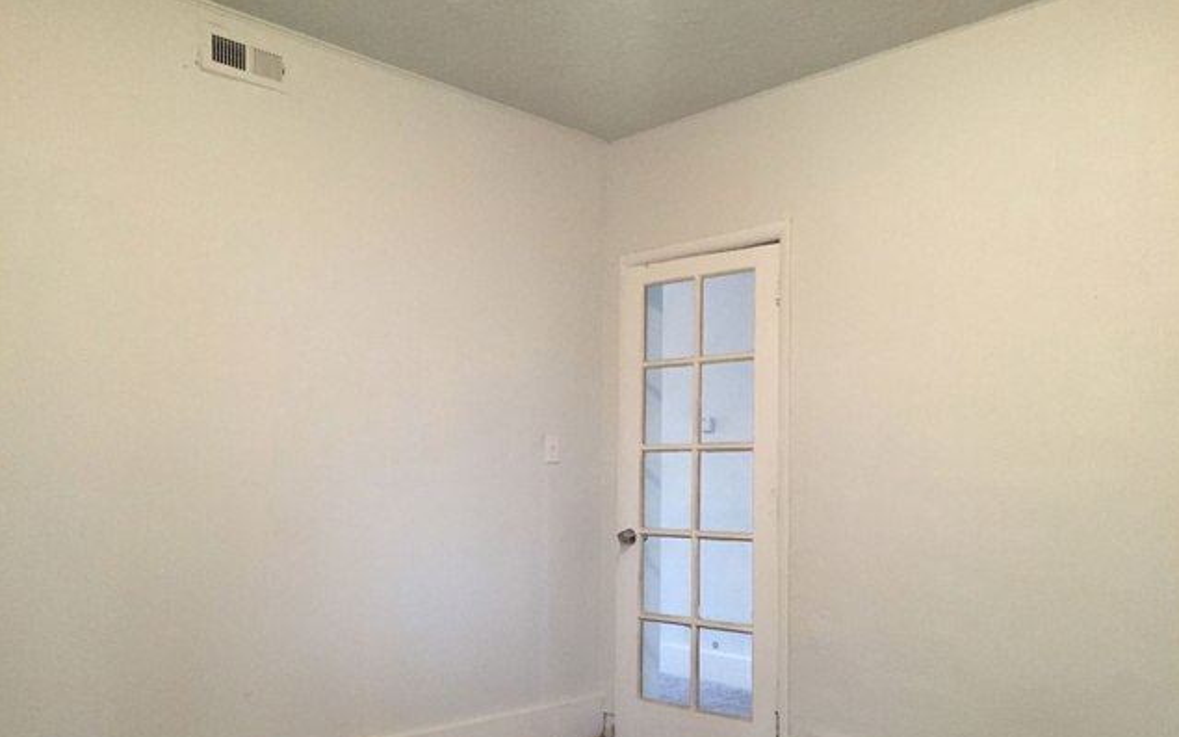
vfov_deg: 40.4
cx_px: 592
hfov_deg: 61.2
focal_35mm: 31
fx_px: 996
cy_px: 438
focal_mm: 4.15
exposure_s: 1/30
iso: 200
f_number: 2.2
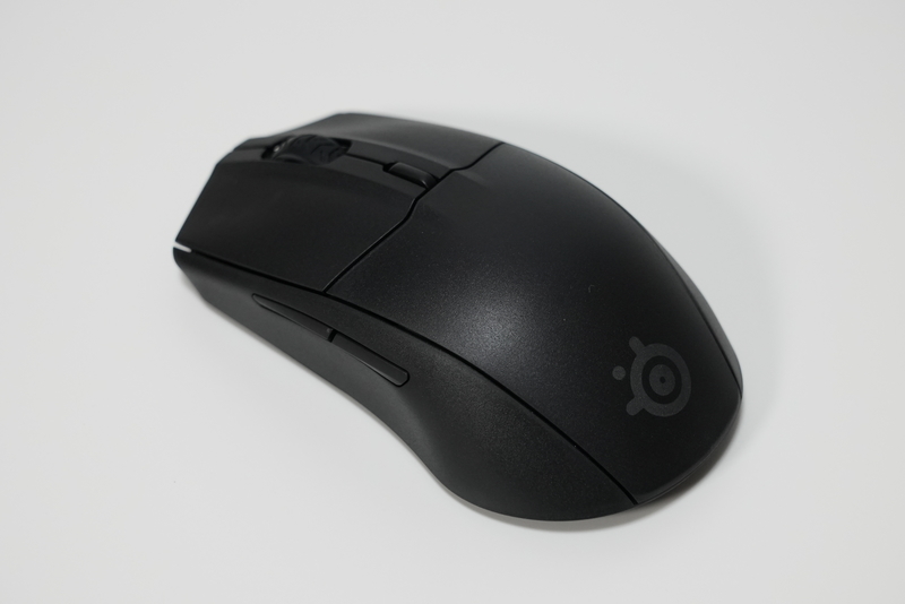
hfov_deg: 20.8
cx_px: 452
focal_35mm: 98
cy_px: 302
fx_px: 2464
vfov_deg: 14.0
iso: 4000
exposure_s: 1/100
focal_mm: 98
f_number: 8
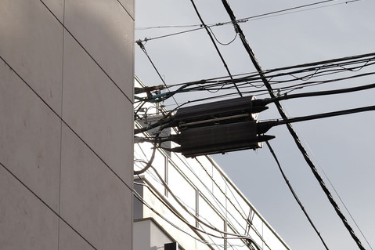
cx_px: 166
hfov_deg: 11.2
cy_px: 261
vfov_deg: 7.4
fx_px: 1916
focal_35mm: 184
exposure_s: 1/640
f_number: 5.6
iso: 100
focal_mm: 43
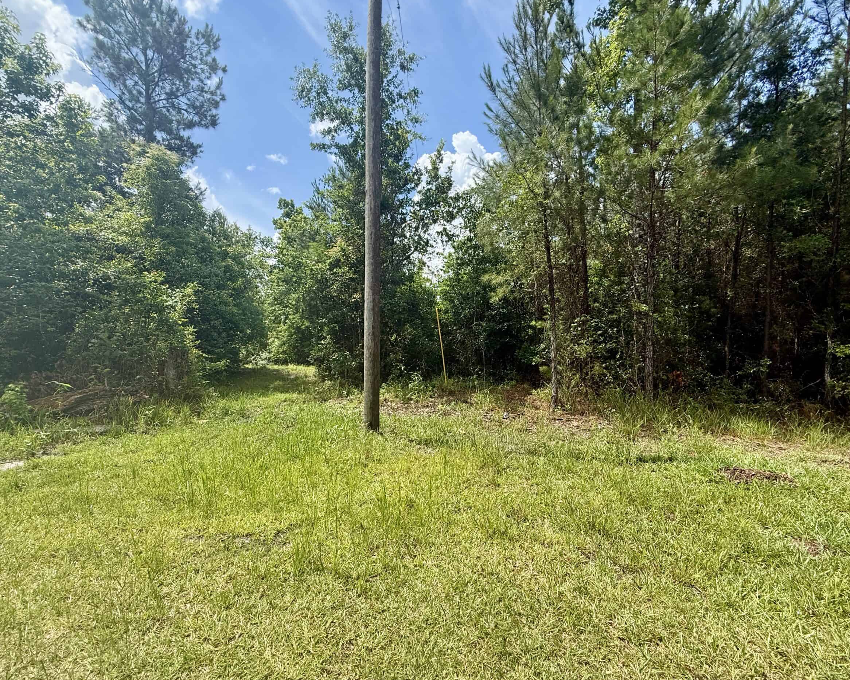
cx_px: 432
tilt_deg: -1.5
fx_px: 377
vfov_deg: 84.0
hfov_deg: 96.8
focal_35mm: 15
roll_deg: -0.7
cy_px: 347
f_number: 2.2
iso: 64
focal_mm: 2.22
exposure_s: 1/970
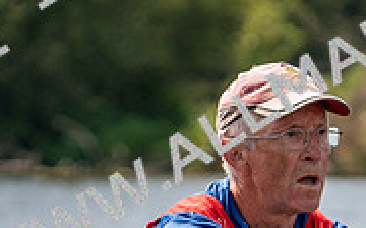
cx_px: 222
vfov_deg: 2.0
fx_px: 6545
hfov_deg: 3.2
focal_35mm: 657
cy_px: 288
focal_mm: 200
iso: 200
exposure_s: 1/1600
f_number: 5.6
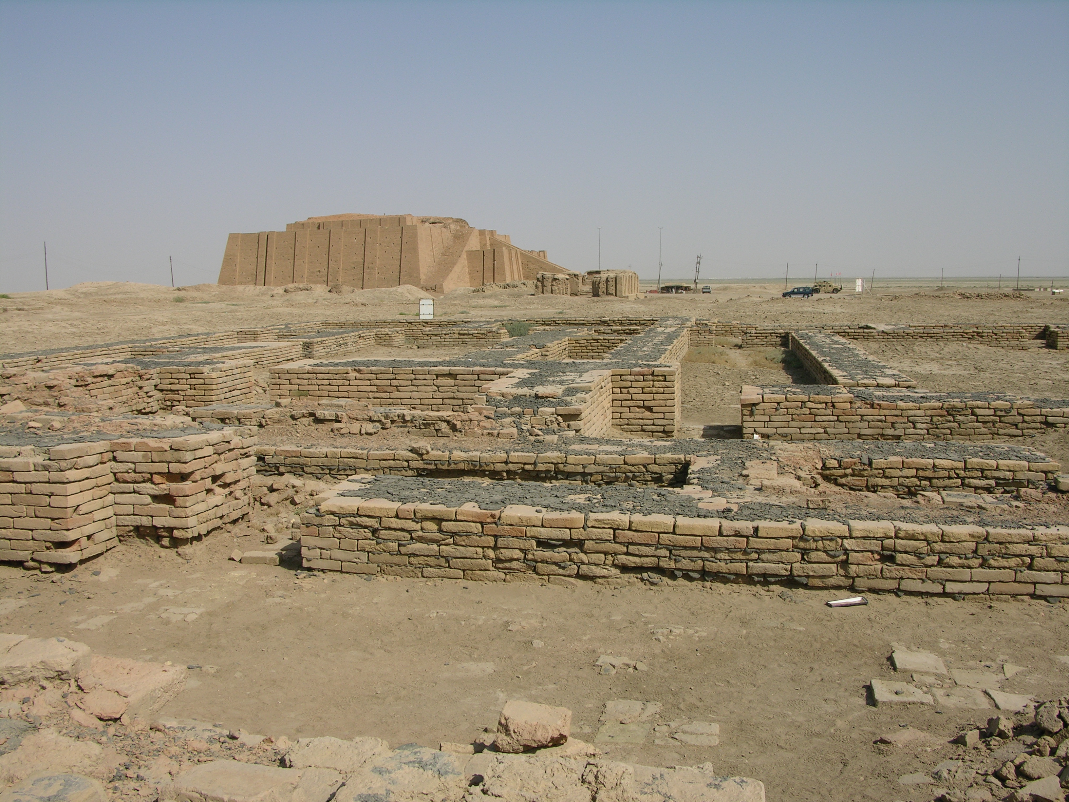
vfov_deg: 40.7
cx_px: 534
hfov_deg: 52.6
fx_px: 1081
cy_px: 401
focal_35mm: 35
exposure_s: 1/250
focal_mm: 8.9
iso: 50
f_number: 8
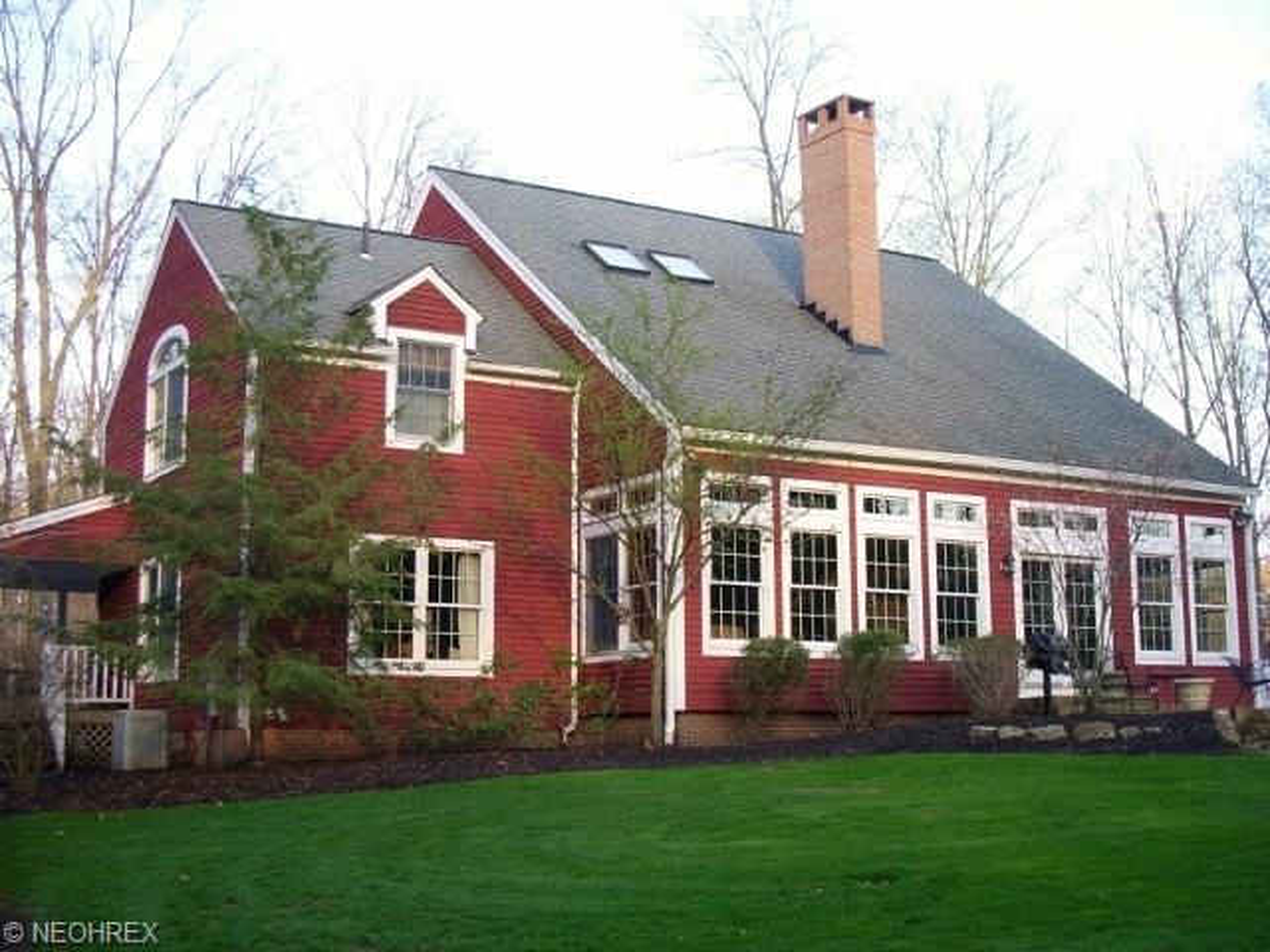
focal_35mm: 47
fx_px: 1724
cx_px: 635
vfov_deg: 30.9
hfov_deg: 40.4
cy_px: 476
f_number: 3.4
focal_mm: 7.9
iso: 100
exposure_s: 1/80
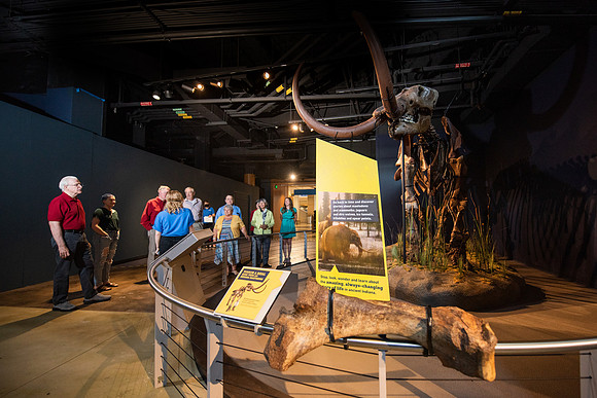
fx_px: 251
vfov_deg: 76.9
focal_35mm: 15
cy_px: 201
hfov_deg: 99.7
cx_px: 323
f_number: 2.8
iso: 800
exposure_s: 1/250
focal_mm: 14
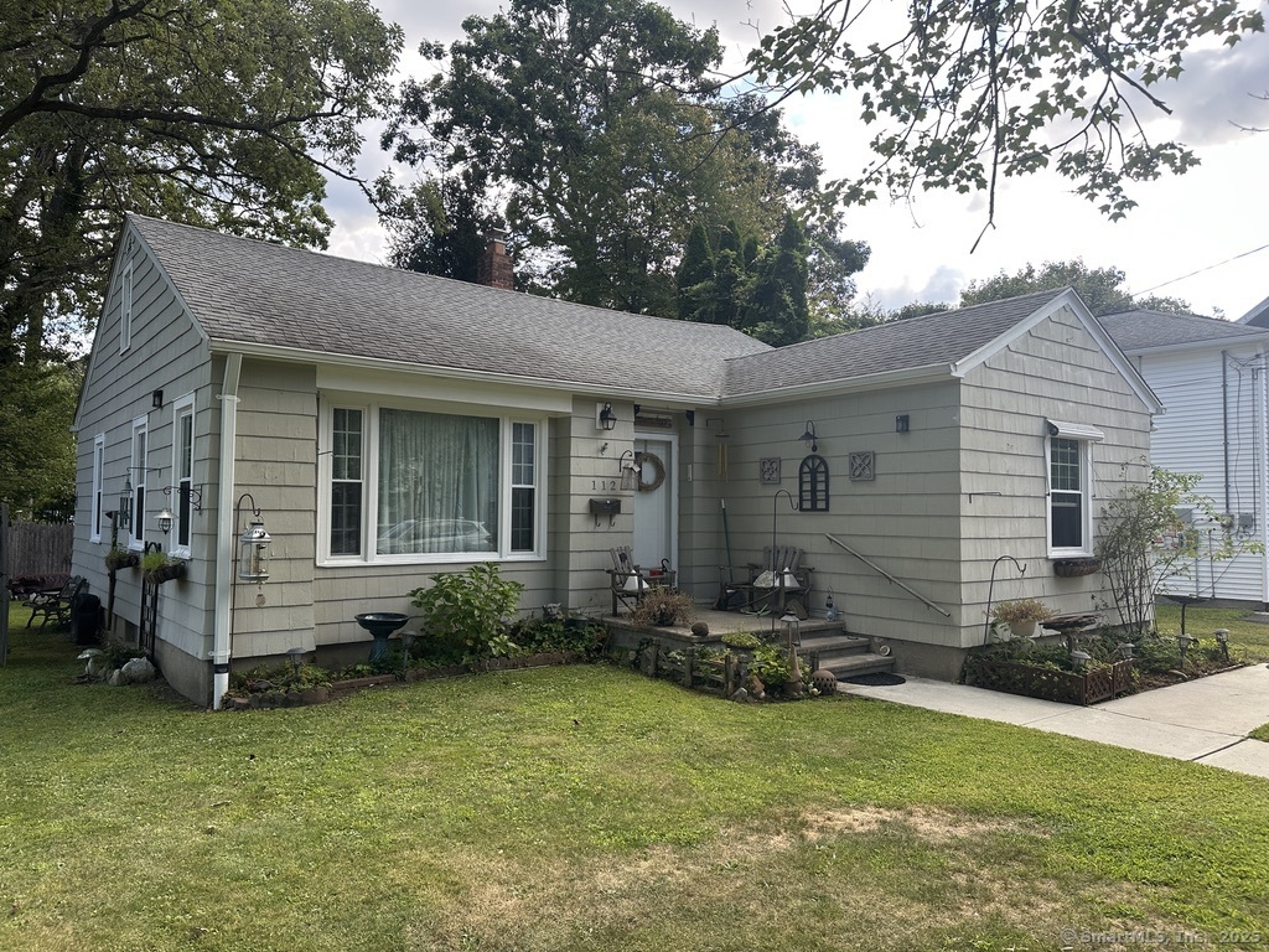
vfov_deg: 56.8
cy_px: 476
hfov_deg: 71.6
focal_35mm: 24
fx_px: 880
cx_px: 634
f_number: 1.78
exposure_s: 1/694
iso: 80
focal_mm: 6.86
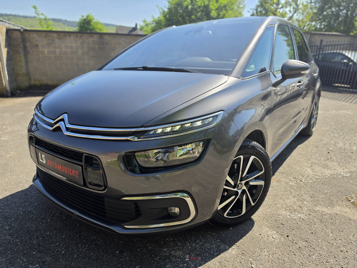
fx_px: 237
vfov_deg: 58.9
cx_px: 178
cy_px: 134
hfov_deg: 73.9
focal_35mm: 23
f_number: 1.4
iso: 64
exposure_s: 1/4432
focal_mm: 6.5
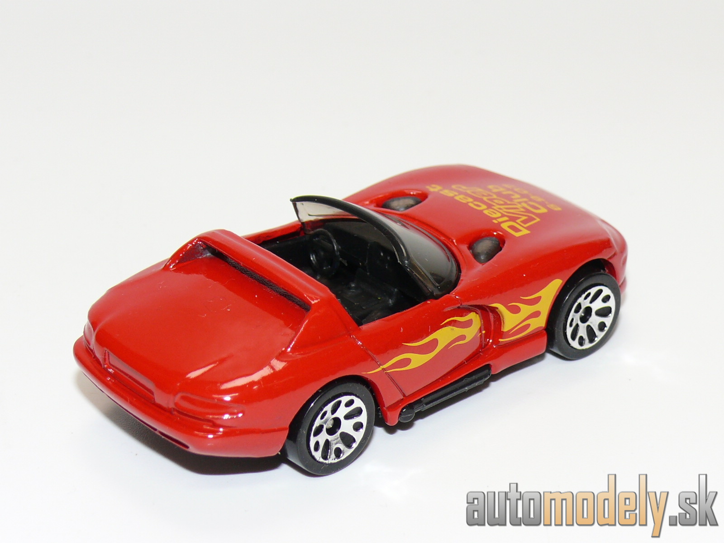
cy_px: 272
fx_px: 2133
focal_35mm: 102
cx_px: 362
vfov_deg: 14.5
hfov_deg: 19.3
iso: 100
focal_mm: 13.3
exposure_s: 1/30
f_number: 4
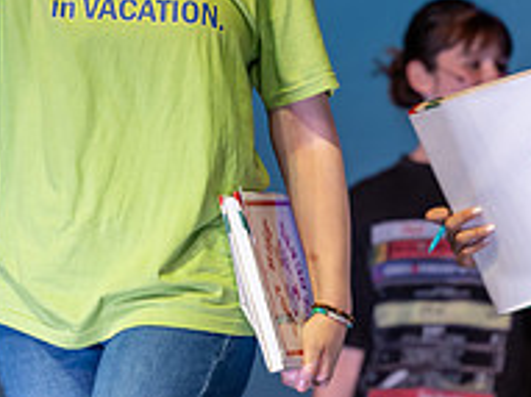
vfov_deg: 3.7
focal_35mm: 405
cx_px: 127
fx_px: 6209
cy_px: 144
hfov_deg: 4.9
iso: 640
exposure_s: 1/400
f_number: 2.8
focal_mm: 125
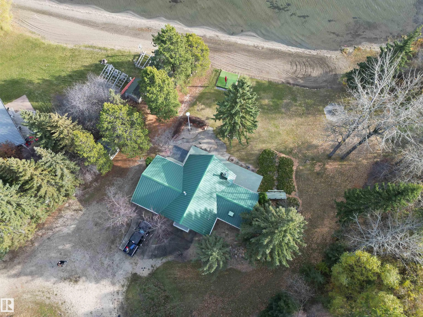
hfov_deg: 71.6
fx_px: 293
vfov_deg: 56.8
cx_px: 212
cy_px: 158
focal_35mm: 24
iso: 120
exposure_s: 1/350
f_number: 1.7
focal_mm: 6.72
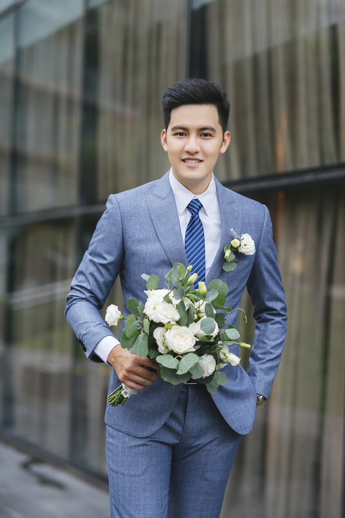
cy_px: 259
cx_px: 172
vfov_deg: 23.9
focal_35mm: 85
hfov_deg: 16.1
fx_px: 1222
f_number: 2.5
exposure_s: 1/250
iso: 100
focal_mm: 85
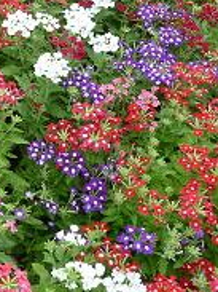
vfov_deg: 27.6
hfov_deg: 20.2
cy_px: 101
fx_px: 588
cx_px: -11
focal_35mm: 70
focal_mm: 5.3
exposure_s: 1/125
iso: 80
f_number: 4
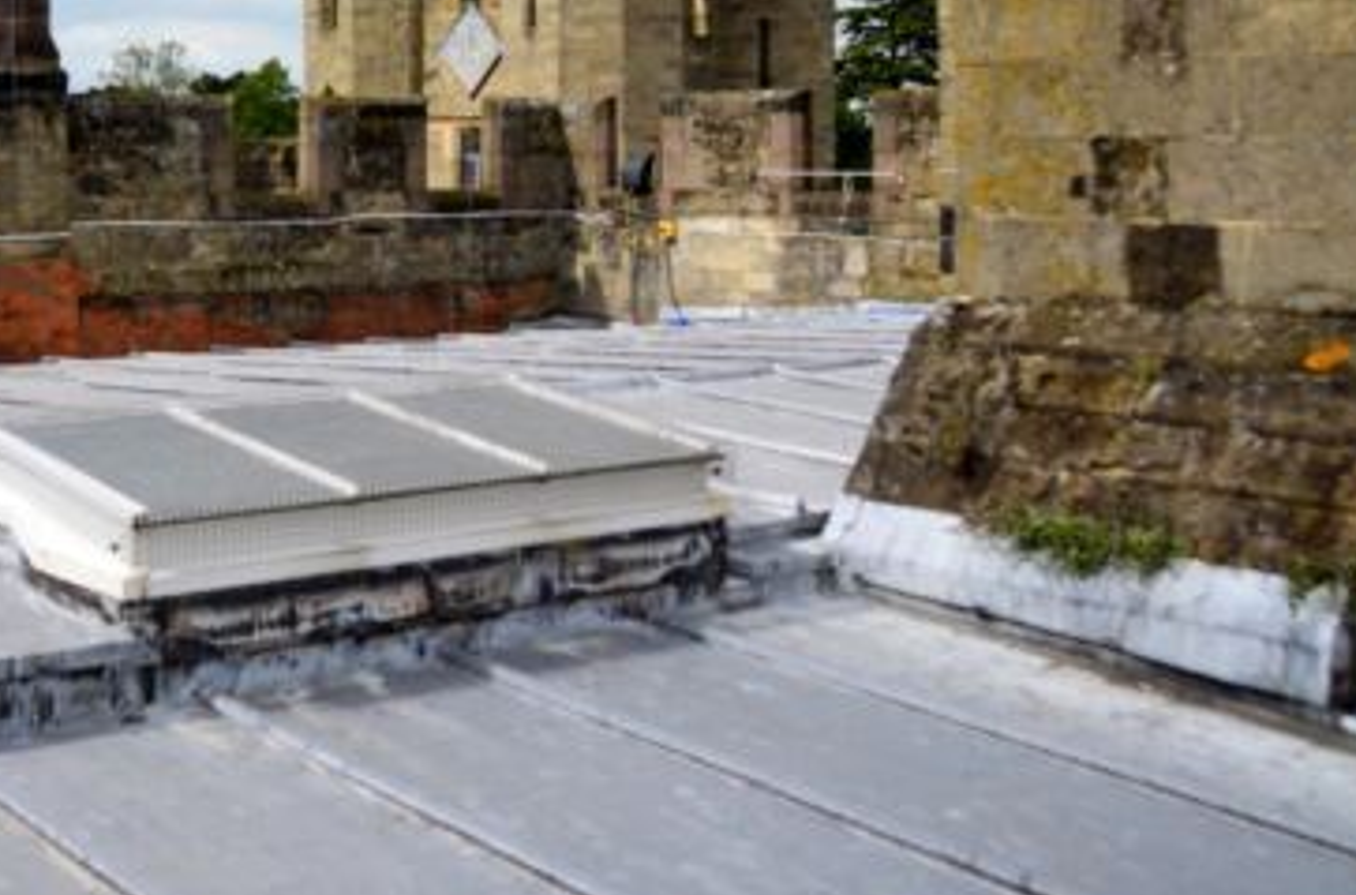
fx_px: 1990
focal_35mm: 53
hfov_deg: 36.0
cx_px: 210
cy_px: 189
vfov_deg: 25.0
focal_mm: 20
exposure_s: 1/1600
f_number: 4
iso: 200
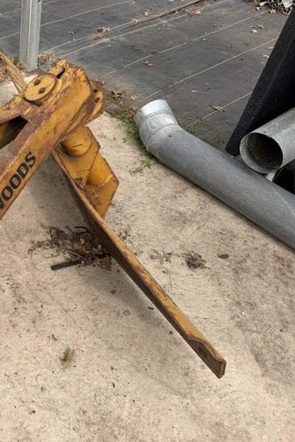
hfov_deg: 36.0
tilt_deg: -46.5
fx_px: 418
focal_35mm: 34
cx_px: 19
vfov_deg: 55.8
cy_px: 223
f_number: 1.78
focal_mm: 6.76
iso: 80
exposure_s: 1/2169
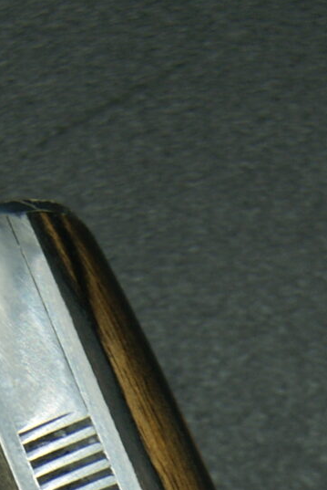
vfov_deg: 7.8
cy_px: 1057
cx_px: 327
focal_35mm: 250
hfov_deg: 5.5
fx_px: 3405
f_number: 5.6
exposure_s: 1/60
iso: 100
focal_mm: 35
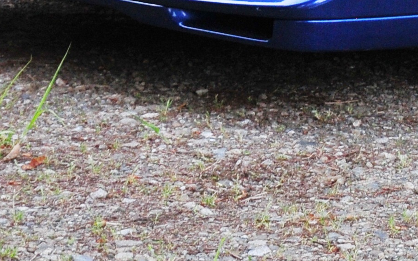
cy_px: -391
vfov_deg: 4.4
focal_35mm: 289
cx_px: 644
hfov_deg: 7.1
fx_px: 3292
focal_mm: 40
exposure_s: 1/50
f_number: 10
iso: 640
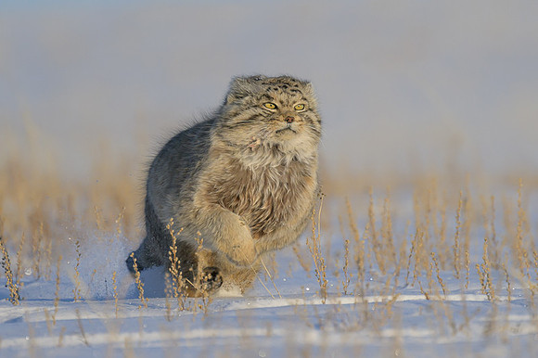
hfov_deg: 2.3
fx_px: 13586
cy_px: 143
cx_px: 313
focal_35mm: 910
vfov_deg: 1.5
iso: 400
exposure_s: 1/2500
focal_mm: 400
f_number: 5.6
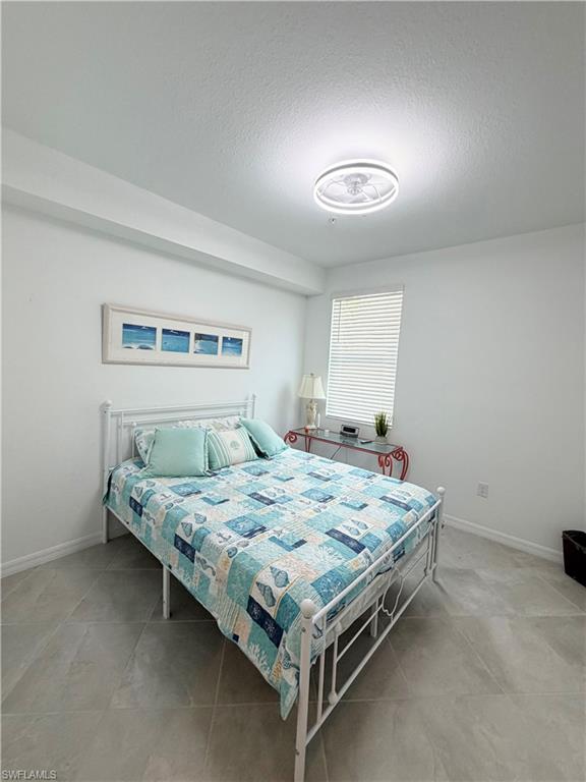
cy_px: 391
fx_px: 316
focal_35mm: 14
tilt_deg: -3.9
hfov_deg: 85.7
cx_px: 293
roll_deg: -3.0
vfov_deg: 102.1
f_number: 2.2
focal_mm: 2.22
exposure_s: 1/120
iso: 100
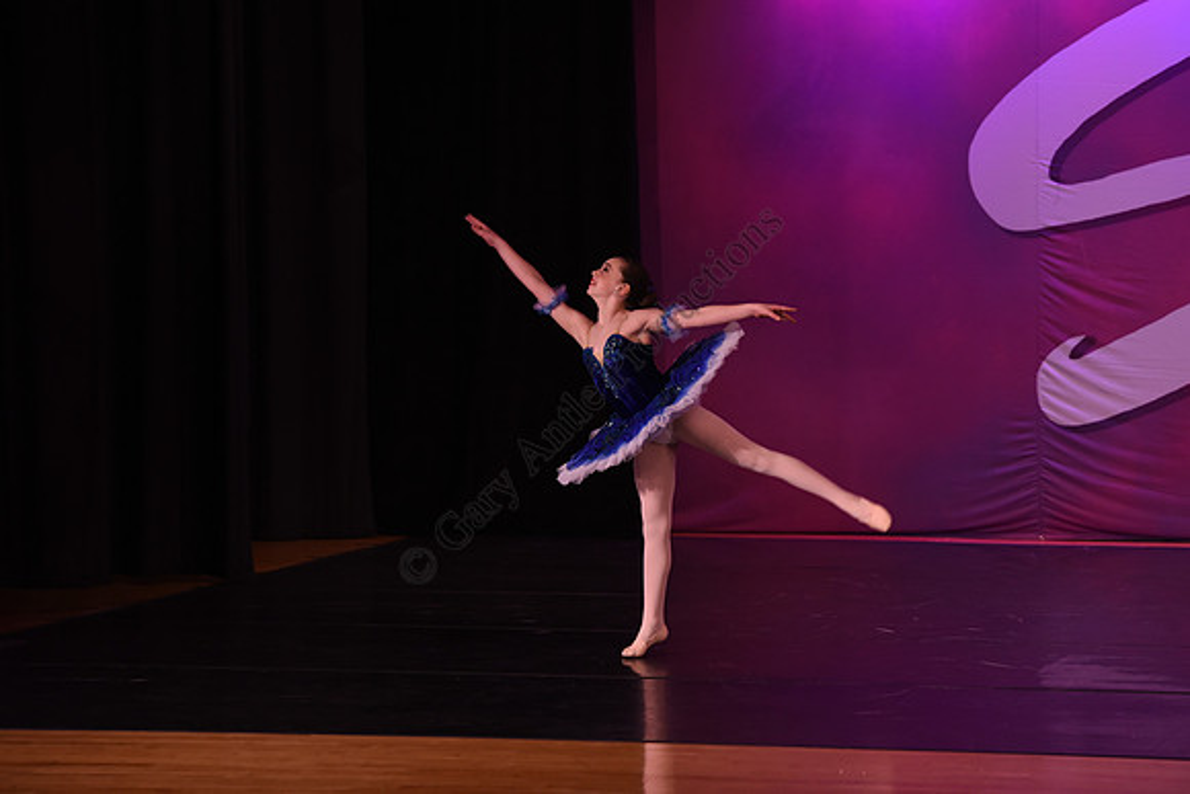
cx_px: 595
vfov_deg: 9.8
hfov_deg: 14.7
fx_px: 4629
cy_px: 397
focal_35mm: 140
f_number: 5
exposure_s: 1/320
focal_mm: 140
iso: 2000
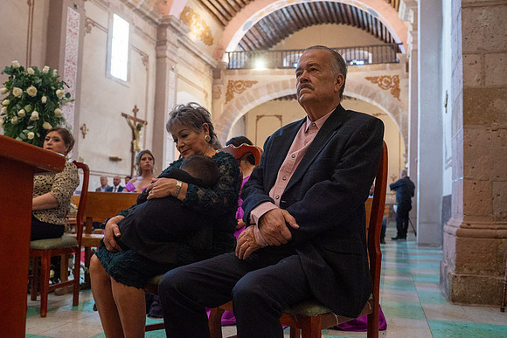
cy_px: 169
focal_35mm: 35
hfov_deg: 54.4
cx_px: 254
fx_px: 493
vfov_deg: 37.9
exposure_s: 1/100
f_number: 5
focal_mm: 35
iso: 2500
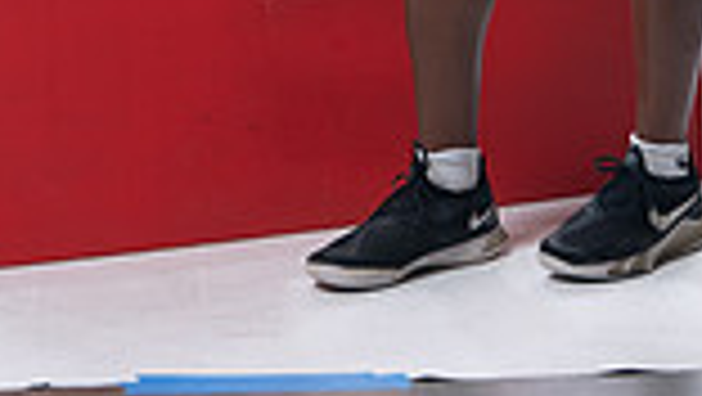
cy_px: -585
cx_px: 310
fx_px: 3949
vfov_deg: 5.5
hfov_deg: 10.2
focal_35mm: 212
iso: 200
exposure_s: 1/250
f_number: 5.6
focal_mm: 70
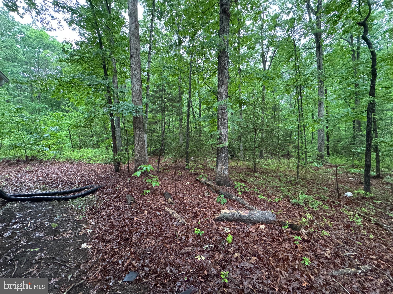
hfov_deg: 102.1
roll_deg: +1.1
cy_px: 147
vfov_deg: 85.7
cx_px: 196
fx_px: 159
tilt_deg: -4.7
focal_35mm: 14
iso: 1000
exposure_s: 1/60
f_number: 2.2
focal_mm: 2.22
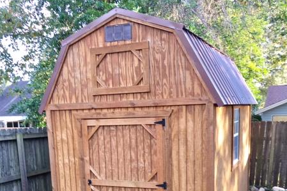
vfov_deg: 29.6
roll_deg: +0.8
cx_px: 138
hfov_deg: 45.4
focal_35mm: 43
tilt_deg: -10.7
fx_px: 343
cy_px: 180
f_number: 2.2
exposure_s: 1/50
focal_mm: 4.15
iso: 25
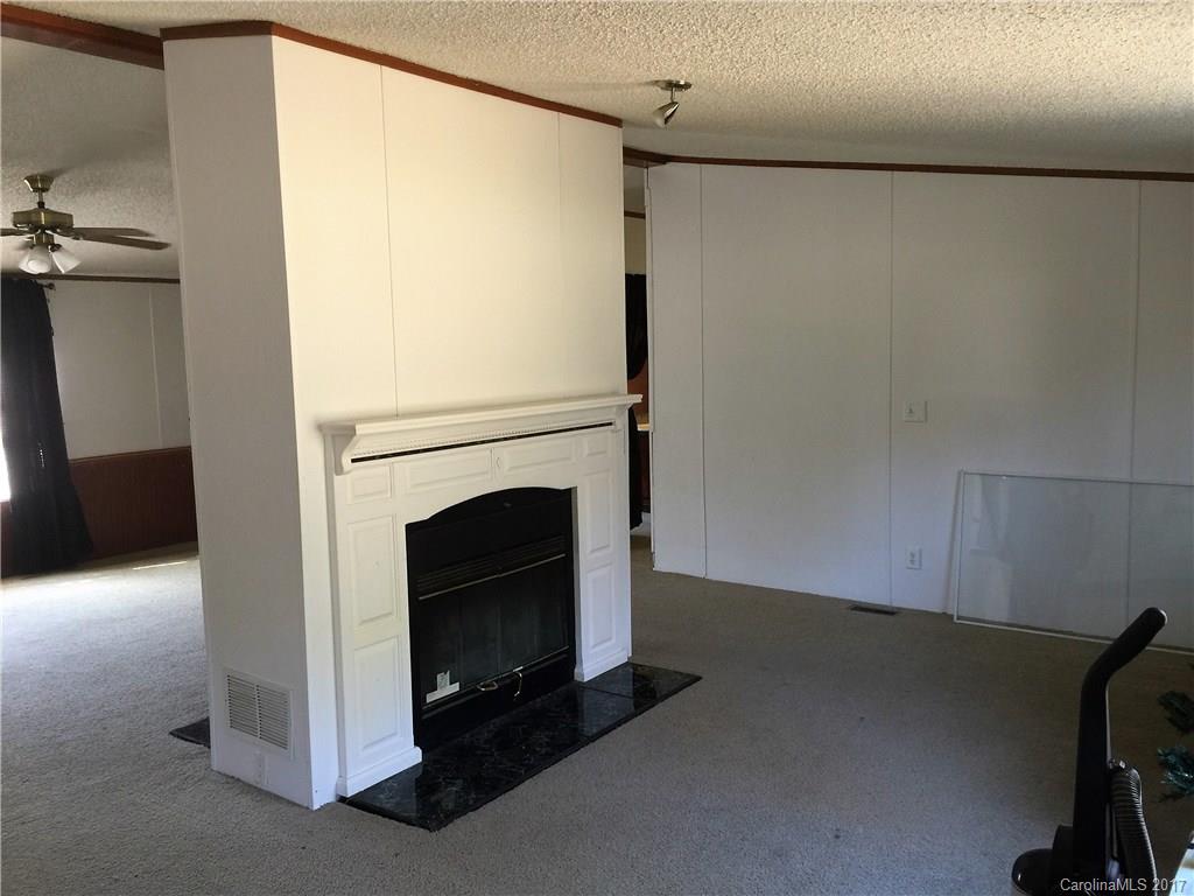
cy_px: 448
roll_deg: +1.3
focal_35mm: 29
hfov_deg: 61.7
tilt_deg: -6.9
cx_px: 597
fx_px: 1000
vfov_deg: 48.2
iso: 40
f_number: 2.2
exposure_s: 1/15
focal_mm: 4.15
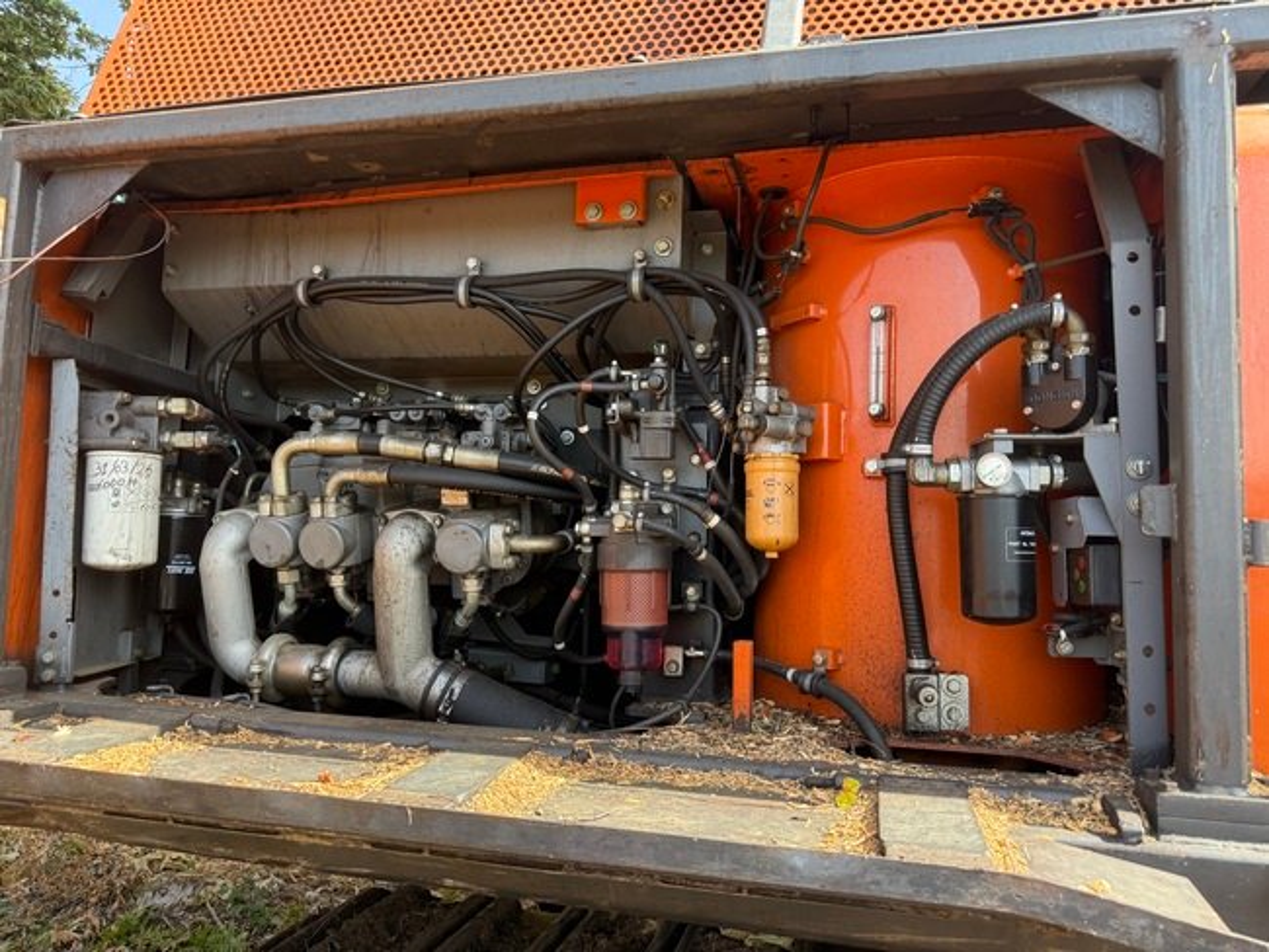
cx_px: 634
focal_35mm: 24
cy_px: 476
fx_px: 880
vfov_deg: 56.8
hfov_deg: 71.6
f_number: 1.78
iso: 100
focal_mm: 6.76
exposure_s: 1/428
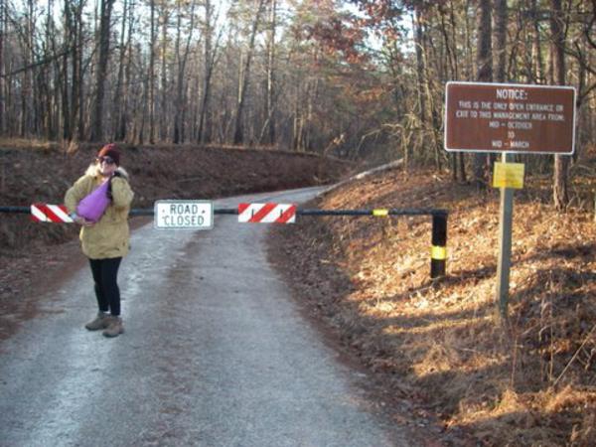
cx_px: 298
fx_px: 654
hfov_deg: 49.0
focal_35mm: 38
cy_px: 224
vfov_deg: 37.7
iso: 80
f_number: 3.3
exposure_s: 1/50
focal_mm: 6.3
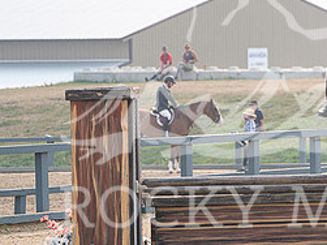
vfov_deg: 3.2
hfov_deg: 4.3
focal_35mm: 464
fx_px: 4381
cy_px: 89
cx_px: 353
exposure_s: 1/1000
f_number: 5.6
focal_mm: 209
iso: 500
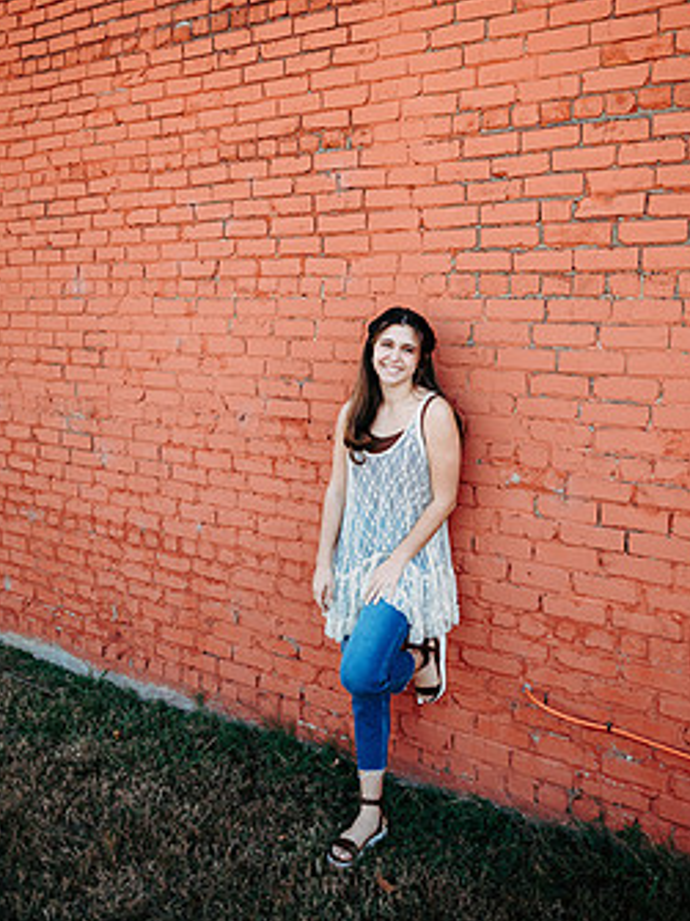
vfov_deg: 57.7
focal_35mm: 31
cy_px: 352
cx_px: 390
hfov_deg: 45.3
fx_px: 824
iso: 100
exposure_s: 1/400
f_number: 2.2
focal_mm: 24
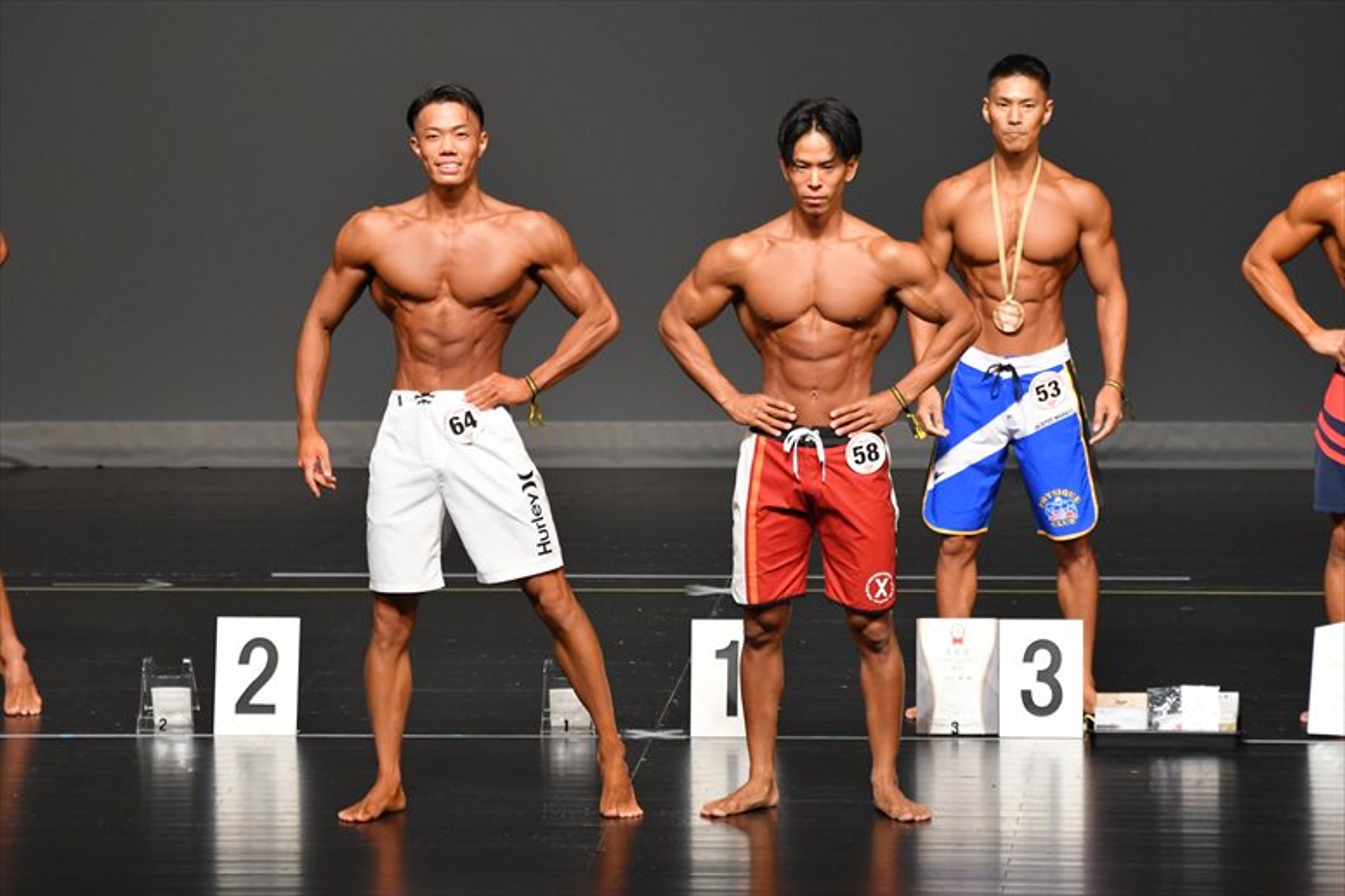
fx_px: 11203
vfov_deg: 4.6
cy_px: 448
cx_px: 672
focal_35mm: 300
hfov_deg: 6.9
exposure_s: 1/400
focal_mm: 200
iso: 2500
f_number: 5.6
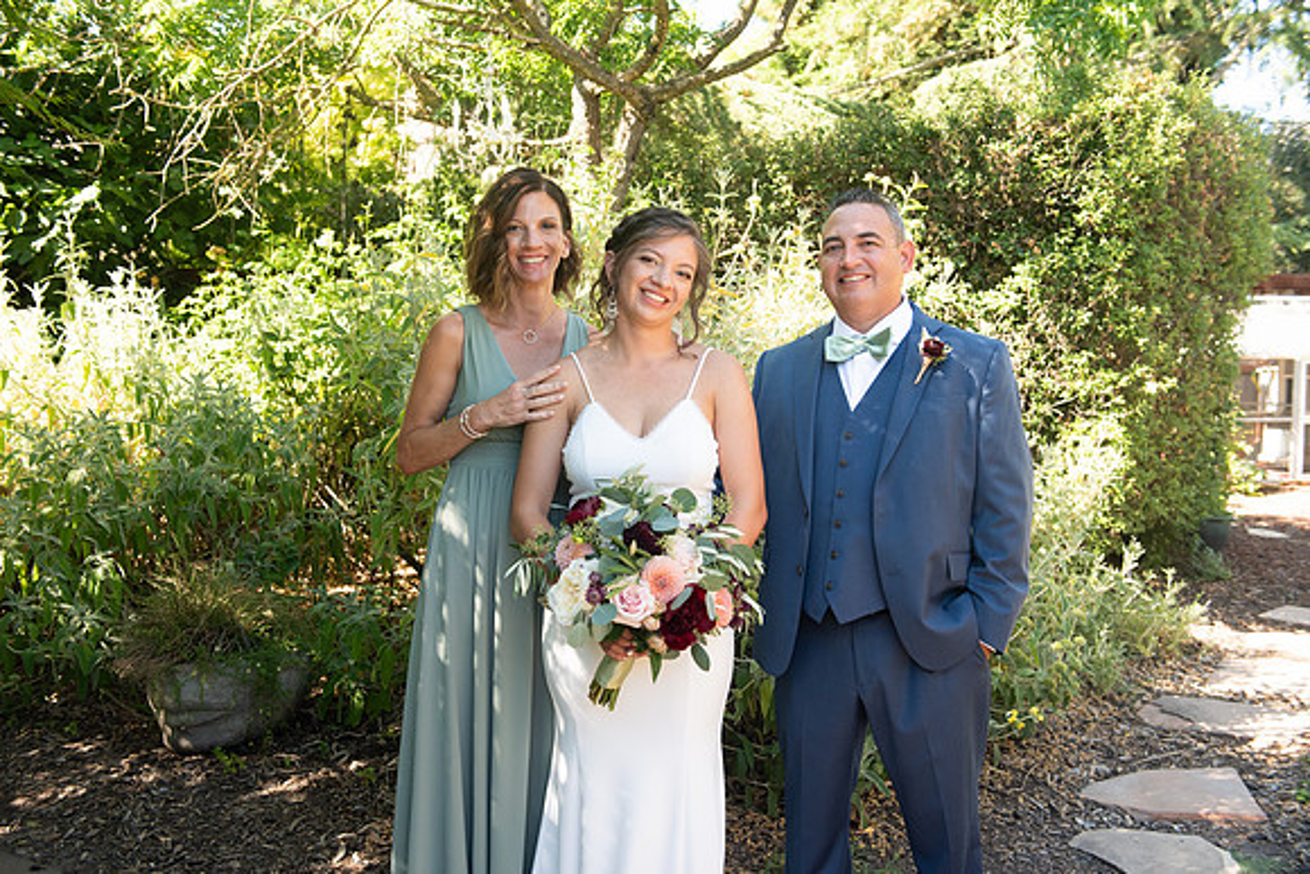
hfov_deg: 53.1
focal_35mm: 36
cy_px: 437
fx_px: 1310
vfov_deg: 36.9
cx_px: 655
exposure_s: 1/320
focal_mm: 36
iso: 640
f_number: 4.5
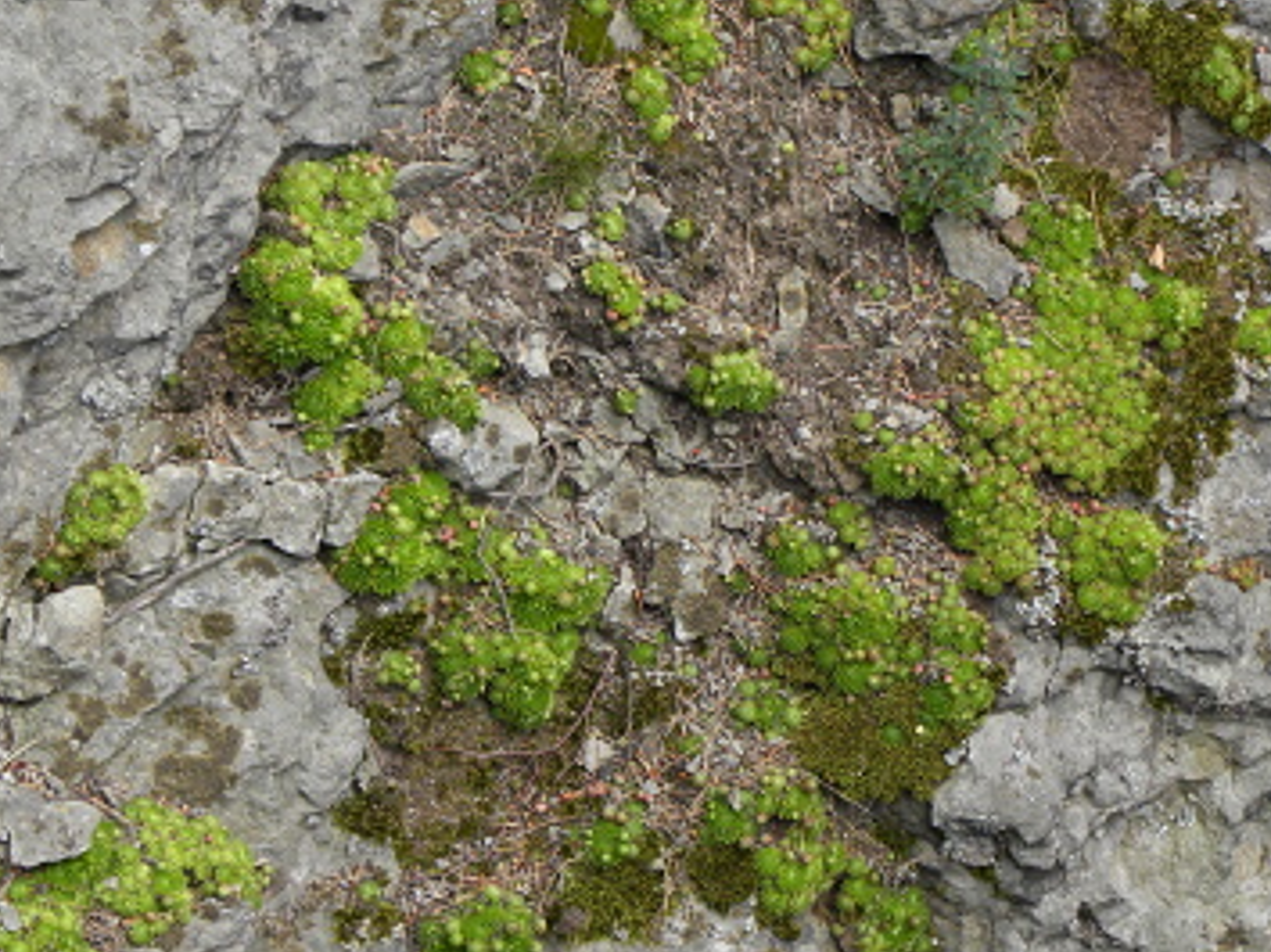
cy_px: 406
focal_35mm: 175
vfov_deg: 8.5
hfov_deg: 11.3
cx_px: 851
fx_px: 6421
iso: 64
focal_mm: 23
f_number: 4.5
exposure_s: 1/79.6
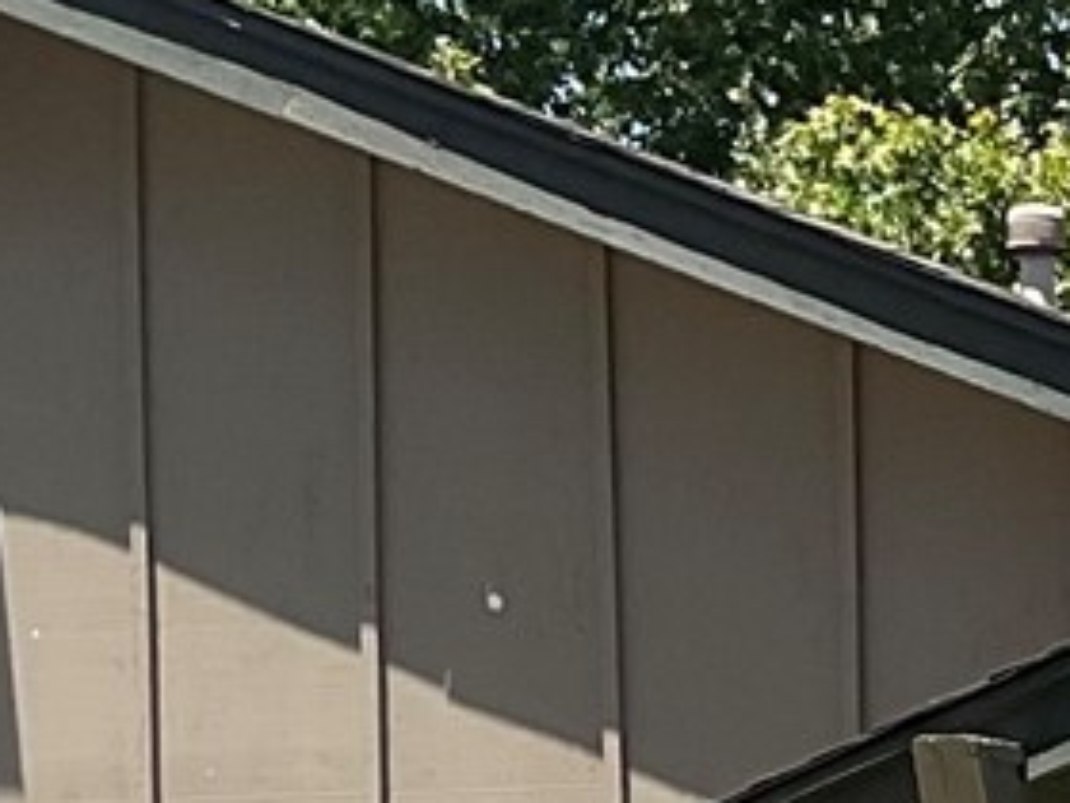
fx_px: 6151
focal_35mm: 199
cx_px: 2239
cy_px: 1250
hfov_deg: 9.2
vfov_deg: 7.3
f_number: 1.8
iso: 16
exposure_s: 1/1342
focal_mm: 3
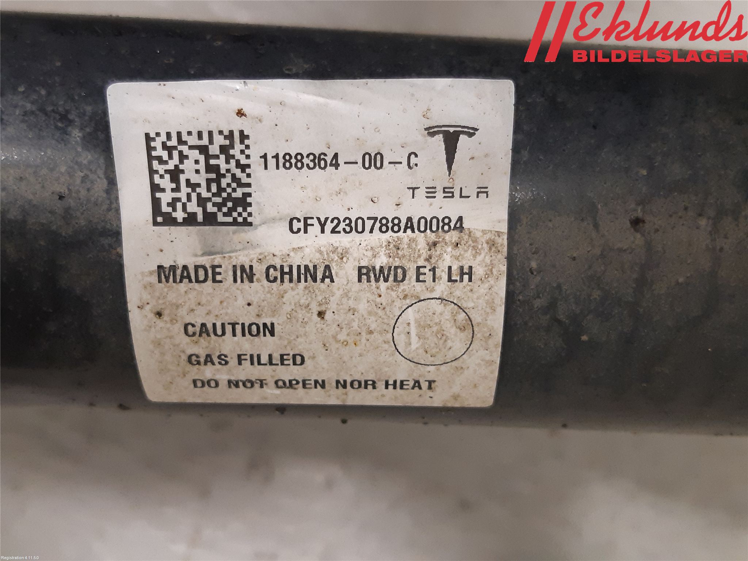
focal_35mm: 26
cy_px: 280
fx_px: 562
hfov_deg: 67.3
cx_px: 374
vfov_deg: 53.1
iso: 250
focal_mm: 3.93
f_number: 1.7
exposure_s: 1/50
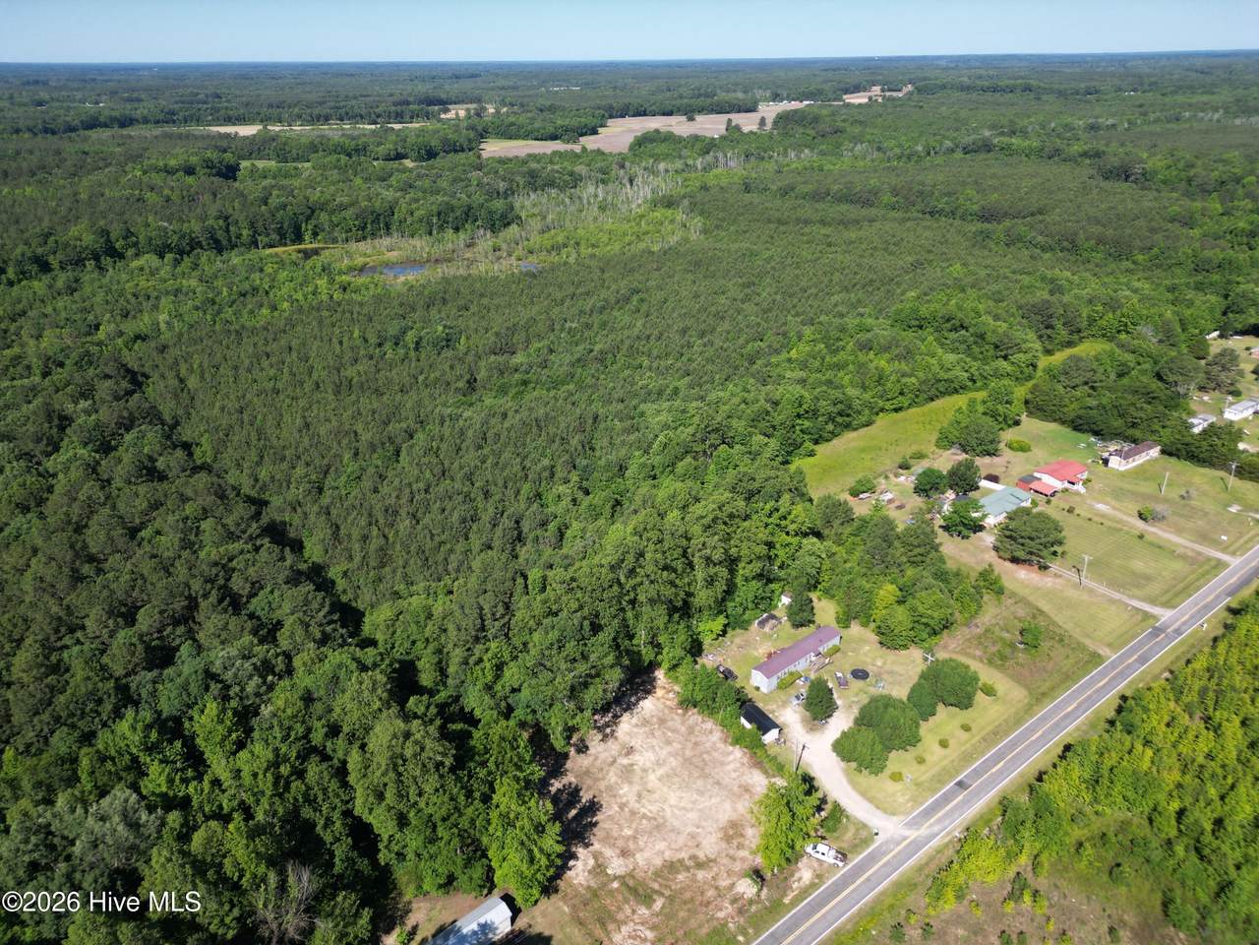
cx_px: 630
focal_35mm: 24
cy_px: 472
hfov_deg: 71.6
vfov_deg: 56.8
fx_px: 873
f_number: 1.7
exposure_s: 1/2000
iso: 110
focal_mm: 6.72
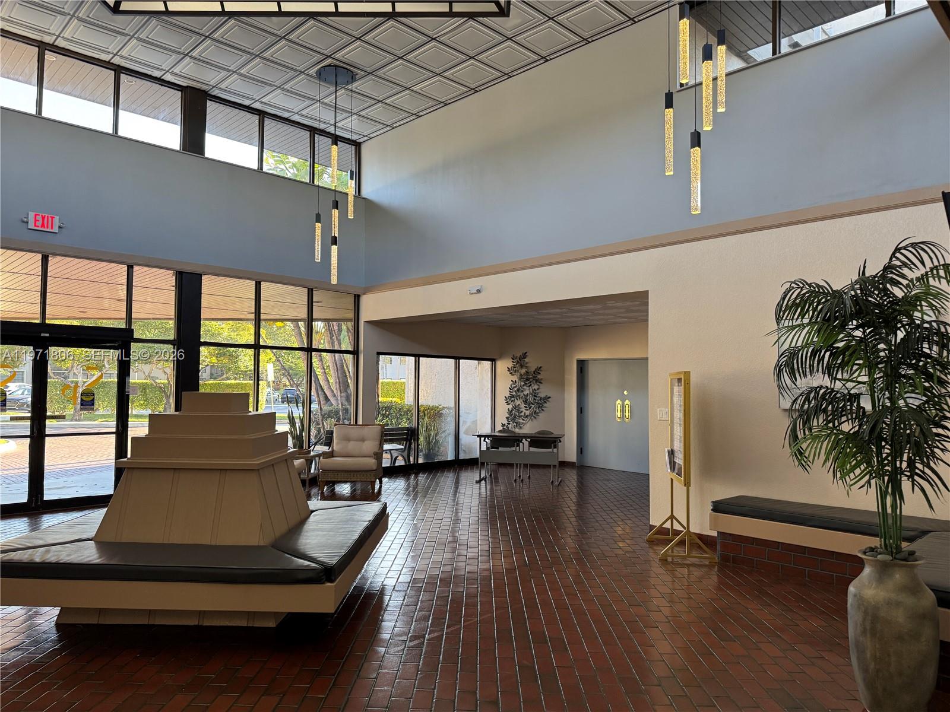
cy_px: 356
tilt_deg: +1.2
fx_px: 659
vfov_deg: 56.8
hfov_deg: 71.6
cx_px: 475
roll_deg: -0.7
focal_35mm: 24
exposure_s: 1/120
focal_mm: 6.76
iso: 200
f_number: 1.78
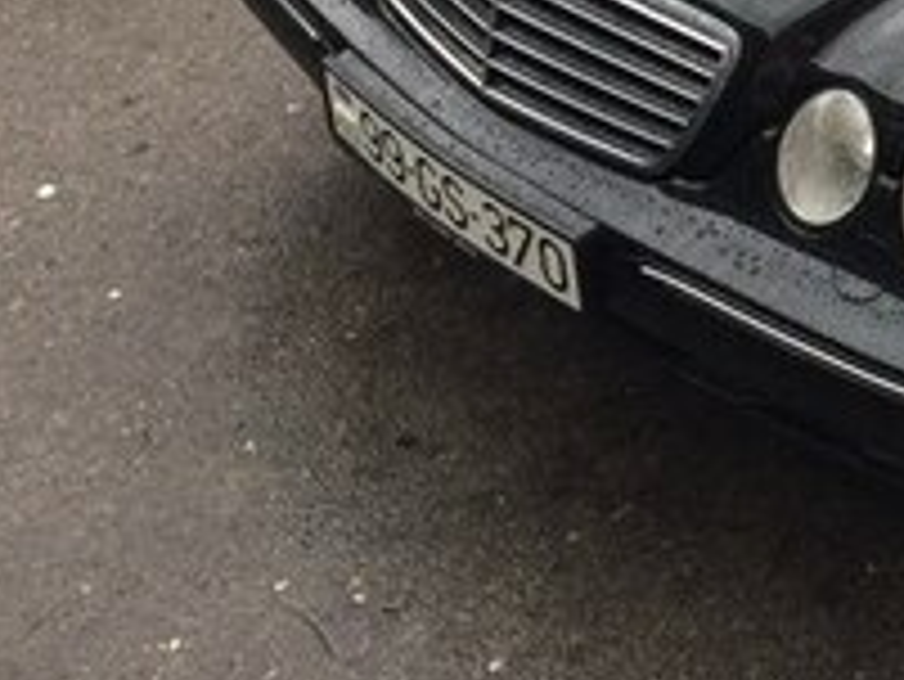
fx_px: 2482
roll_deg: -2.8
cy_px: -412
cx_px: 1282
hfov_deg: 18.7
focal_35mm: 95
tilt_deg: -28.4
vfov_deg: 14.3
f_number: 2.2
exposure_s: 1/33
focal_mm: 4.15
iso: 40
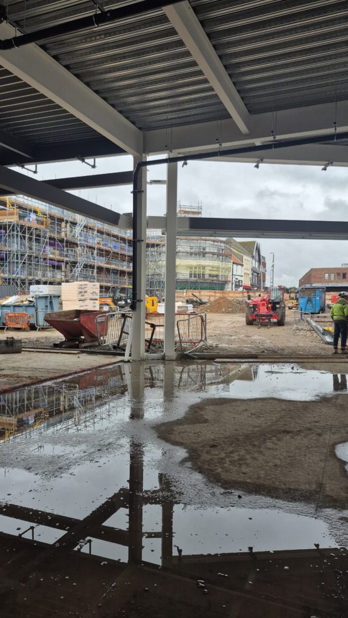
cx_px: 159
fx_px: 427
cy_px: 311
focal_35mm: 26
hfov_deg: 44.3
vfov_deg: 71.9
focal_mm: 5.4
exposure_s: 1/180
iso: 50
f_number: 1.8
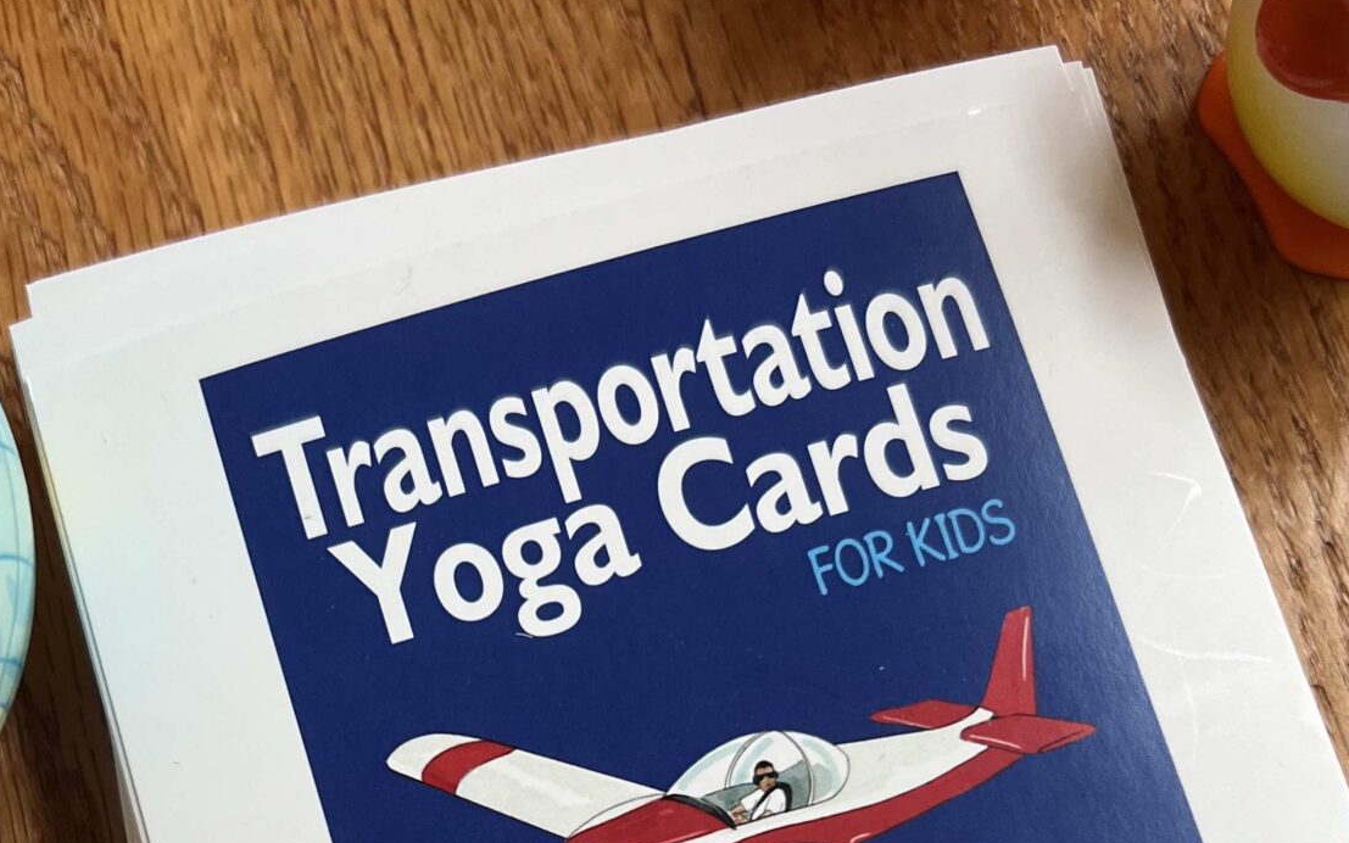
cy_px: 966
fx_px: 1875
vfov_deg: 23.5
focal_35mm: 51
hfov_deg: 39.5
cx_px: 628
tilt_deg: -78.6
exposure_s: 1/60
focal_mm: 5.7
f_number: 1.5
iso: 160
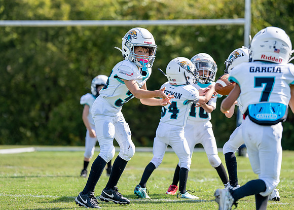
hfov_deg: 12.7
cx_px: 144
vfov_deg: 9.1
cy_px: 88
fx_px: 1321
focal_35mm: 158
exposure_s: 1/2000
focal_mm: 130
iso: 160
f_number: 2.8
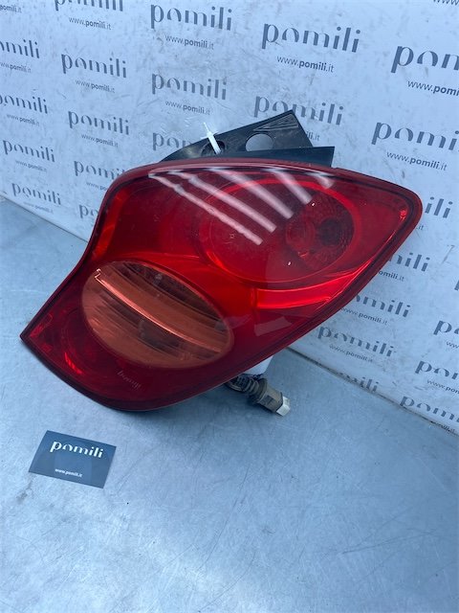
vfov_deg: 67.3
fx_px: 460
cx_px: 230
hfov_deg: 53.1
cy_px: 306
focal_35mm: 26
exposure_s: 1/738
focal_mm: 4.25
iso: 32
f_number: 1.8
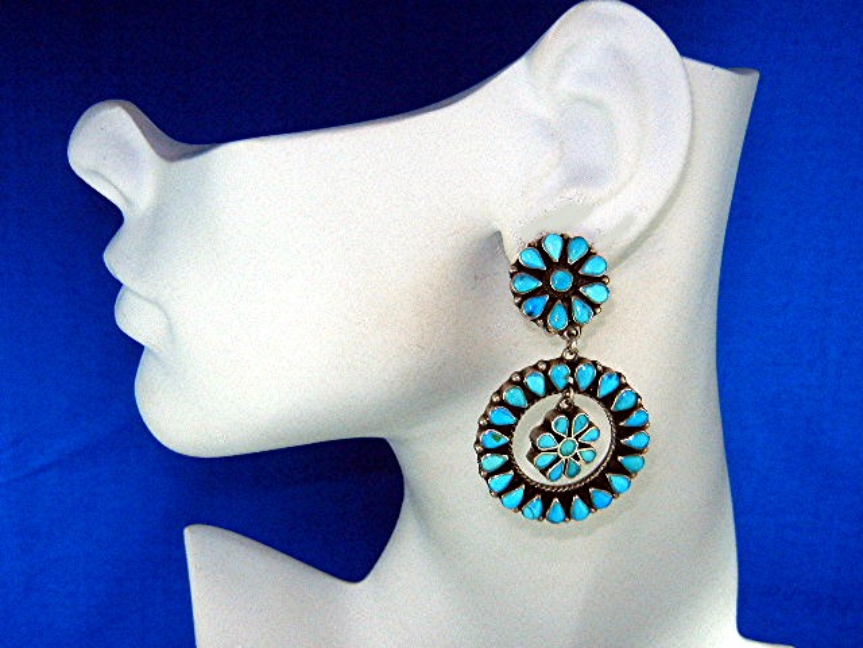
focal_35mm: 45
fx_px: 1122
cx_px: 432
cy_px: 324
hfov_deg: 42.1
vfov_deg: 32.2
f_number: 7.6
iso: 339
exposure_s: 1/30
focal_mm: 8.1
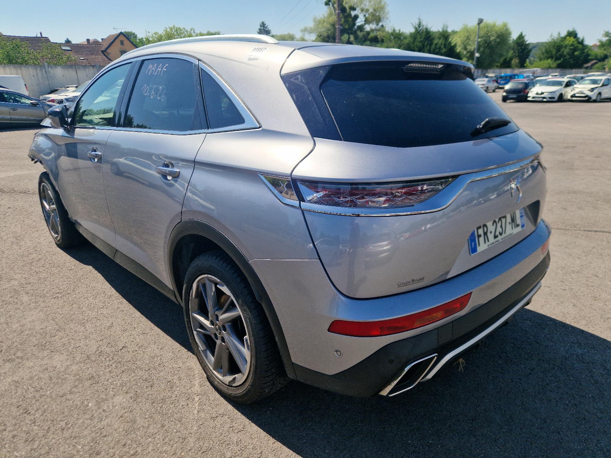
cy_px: 229
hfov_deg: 73.9
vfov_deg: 58.9
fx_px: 406
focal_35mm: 23
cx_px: 306
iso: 50
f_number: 1.8
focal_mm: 5.4
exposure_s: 1/2000
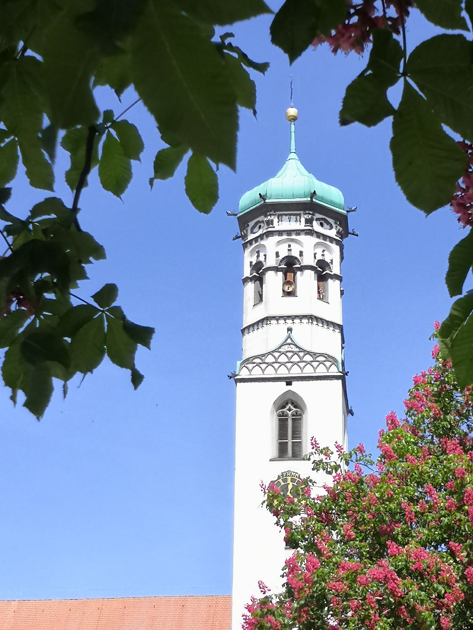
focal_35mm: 85
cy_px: 335
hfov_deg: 17.4
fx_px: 1549
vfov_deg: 23.0
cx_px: 283
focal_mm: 3.95
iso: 50
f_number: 1.8
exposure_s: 1/852
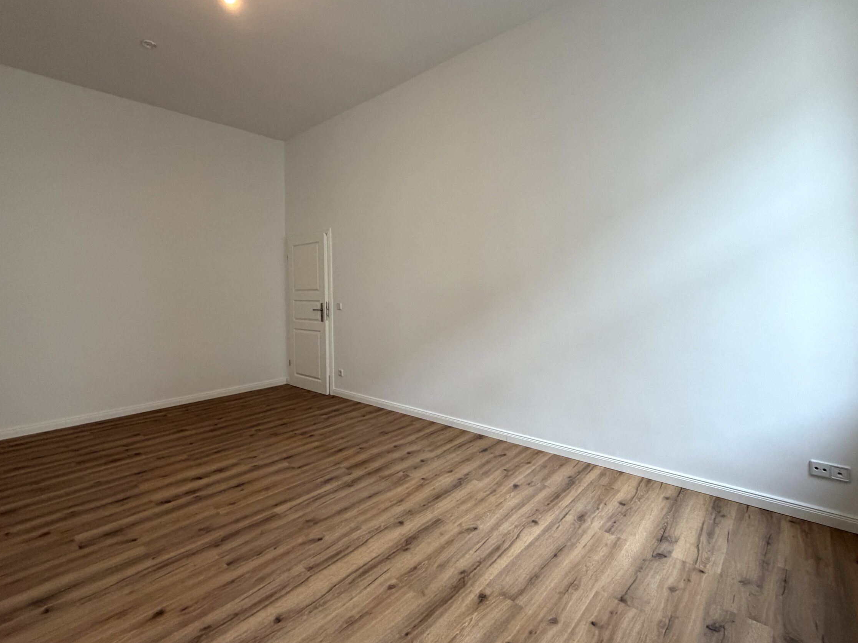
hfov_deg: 94.5
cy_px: 290
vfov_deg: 77.9
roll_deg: -0.8
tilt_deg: -0.4
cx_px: 424
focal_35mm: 16
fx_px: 397
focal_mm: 2.22
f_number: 2.2
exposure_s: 1/111
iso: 320
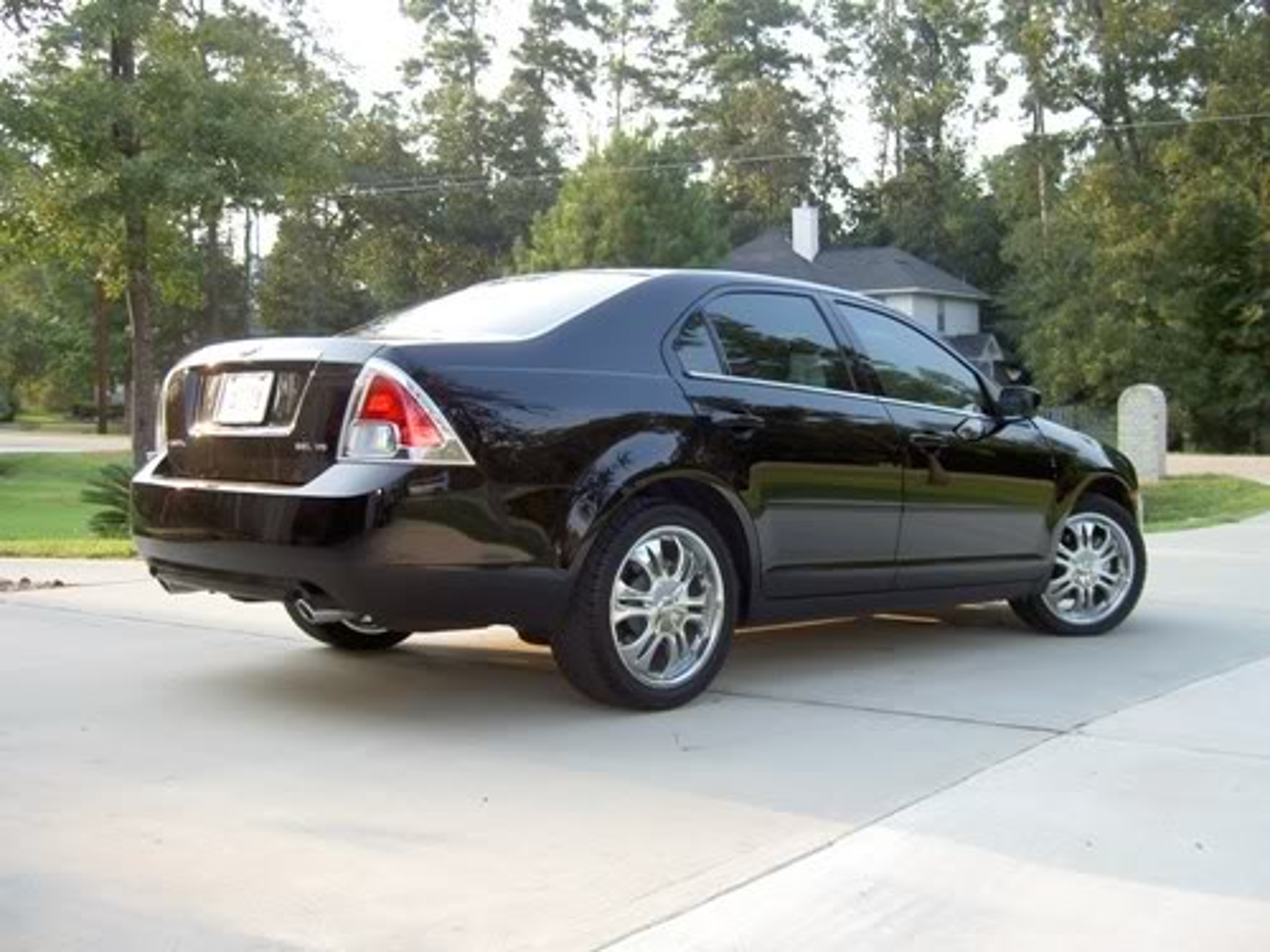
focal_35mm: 39
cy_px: 476
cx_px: 635
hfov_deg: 47.9
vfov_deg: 36.8
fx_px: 1431
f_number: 2.8
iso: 50
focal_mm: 8
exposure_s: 1/125
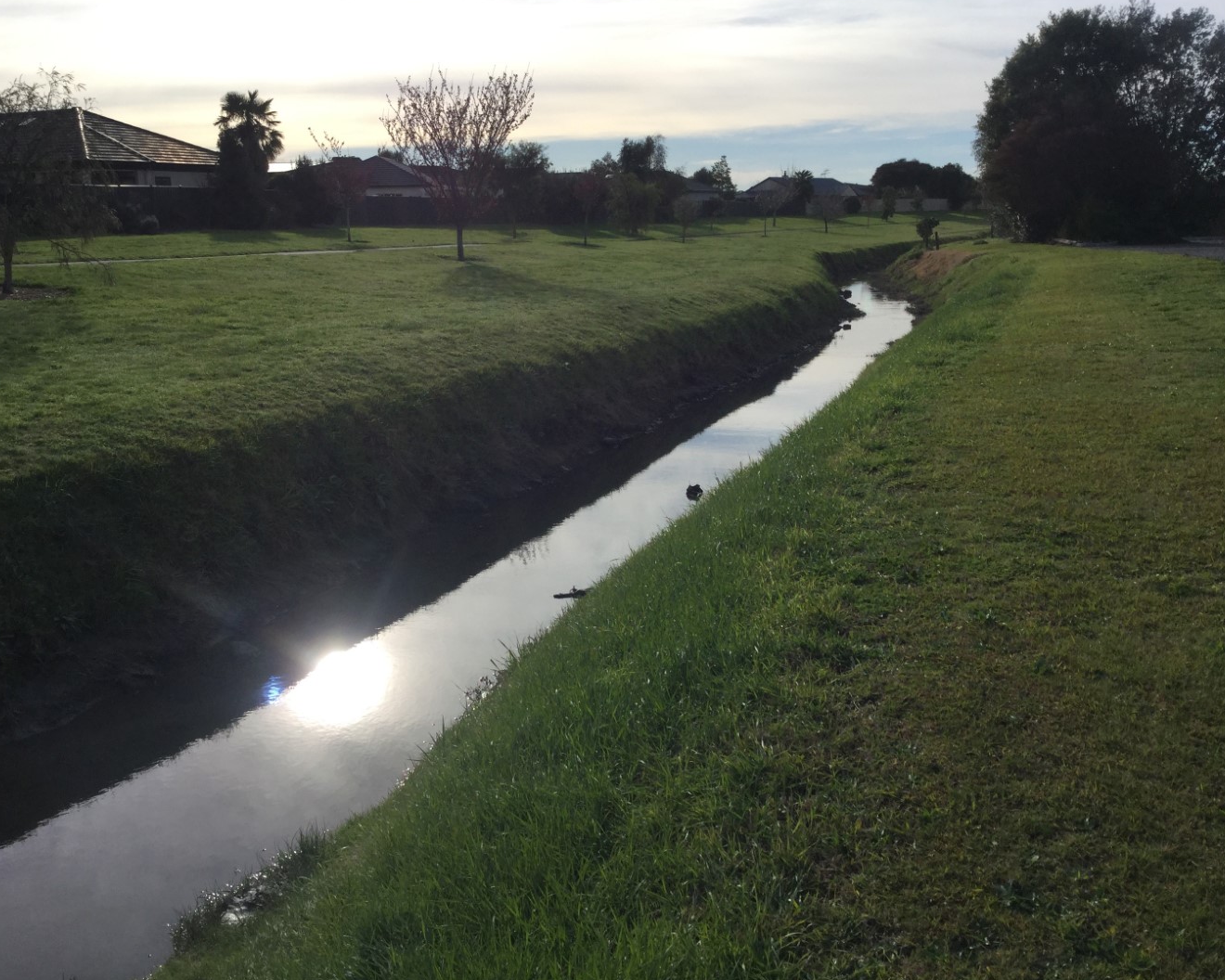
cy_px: 489
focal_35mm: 33
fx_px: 1196
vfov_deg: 44.5
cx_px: 600
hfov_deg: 54.2
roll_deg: +0.5
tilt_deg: -13.1
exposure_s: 1/1567
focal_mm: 3.3
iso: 25
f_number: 2.4
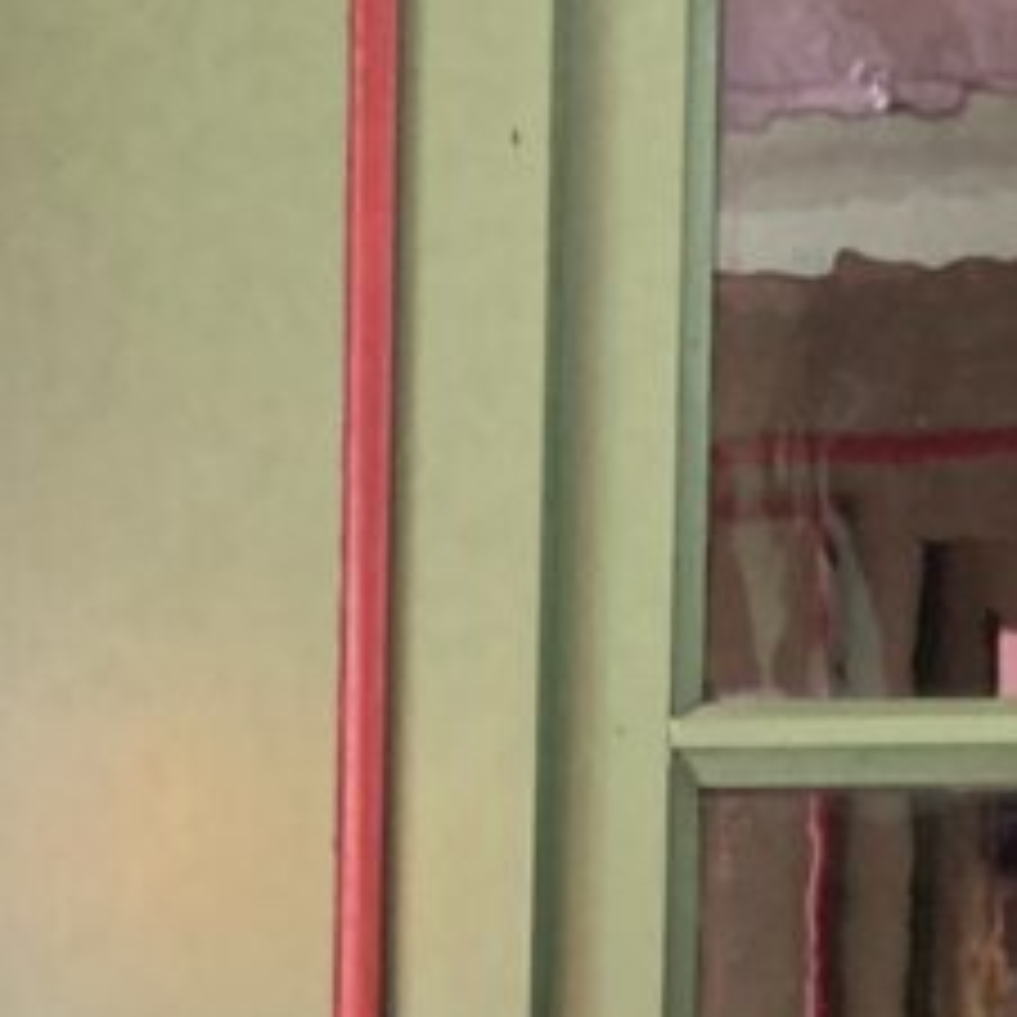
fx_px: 3723
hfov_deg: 15.5
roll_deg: +0.3
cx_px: 684
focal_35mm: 112
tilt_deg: -3.7
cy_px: 2228
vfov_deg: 12.9
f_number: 1.8
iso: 250
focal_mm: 3.99
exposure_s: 1/50
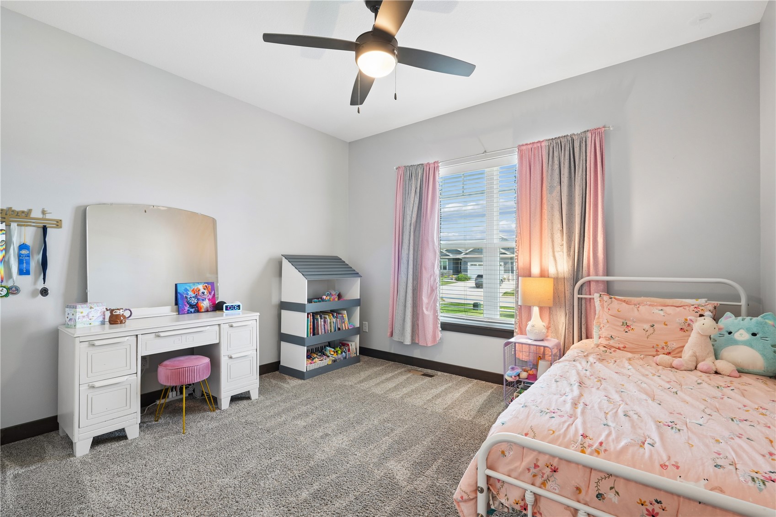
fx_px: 345
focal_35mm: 16
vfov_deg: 73.7
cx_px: 388
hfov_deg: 96.7
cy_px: 258
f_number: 10
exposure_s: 1/8
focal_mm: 16
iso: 400
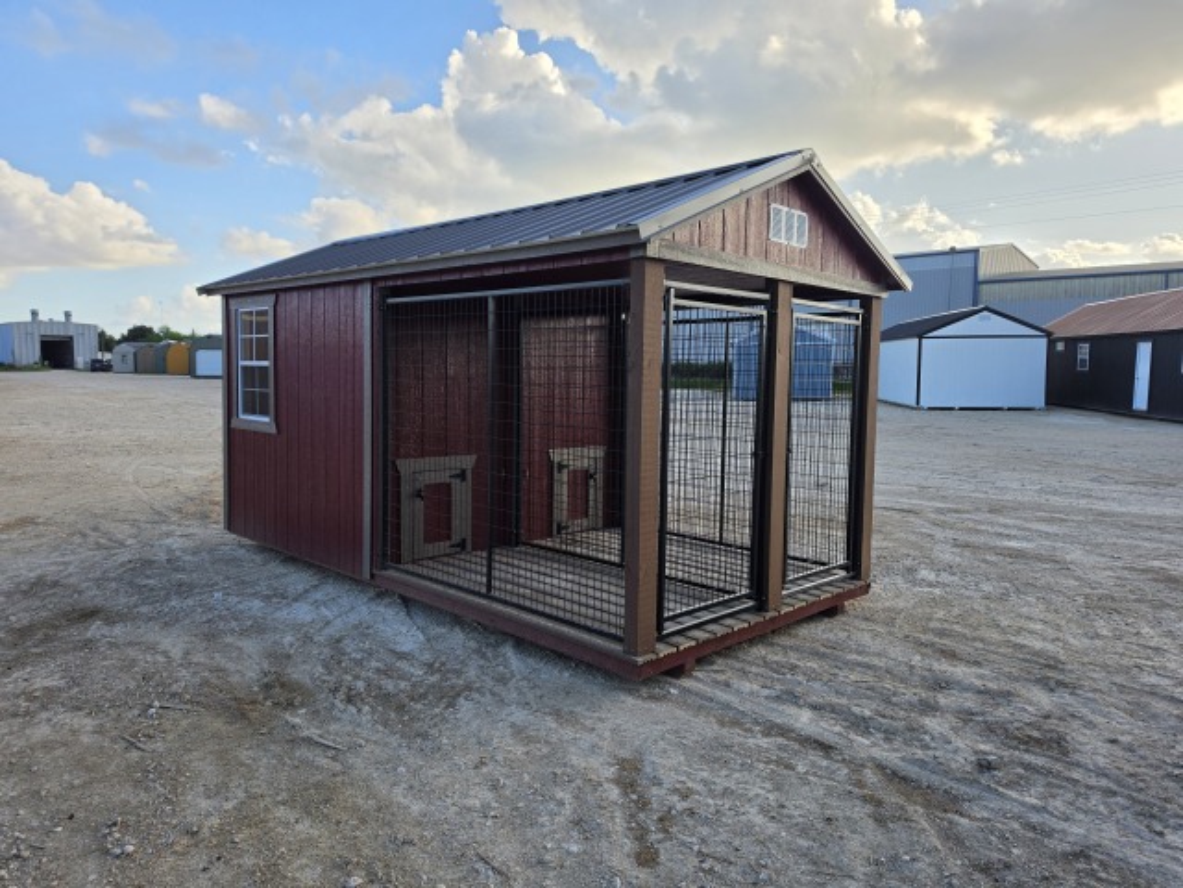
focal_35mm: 23
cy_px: 444
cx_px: 592
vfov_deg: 58.9
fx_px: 786
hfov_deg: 73.9
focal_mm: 6.5
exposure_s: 1/6806
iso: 64
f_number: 1.4
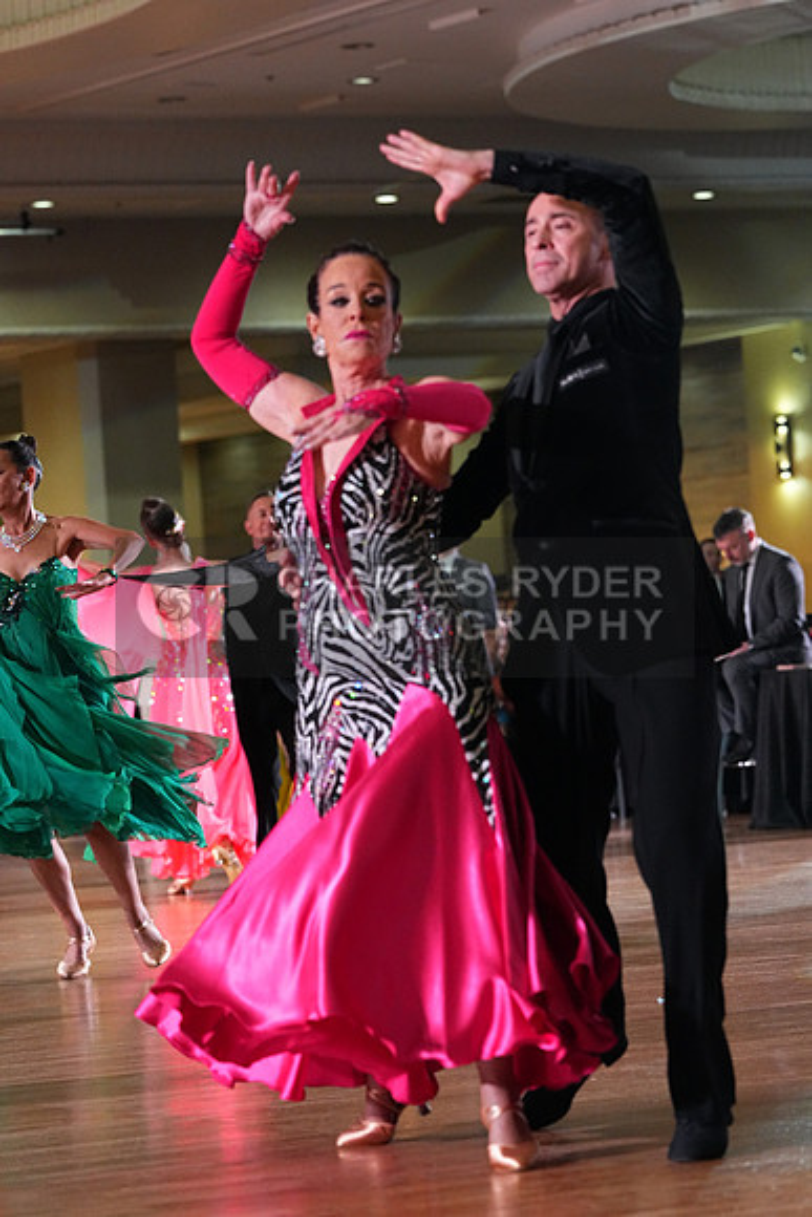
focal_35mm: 145
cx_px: 406
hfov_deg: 9.5
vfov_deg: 14.2
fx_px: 4903
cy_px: 608
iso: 6400
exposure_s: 1/400
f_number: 5
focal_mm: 145
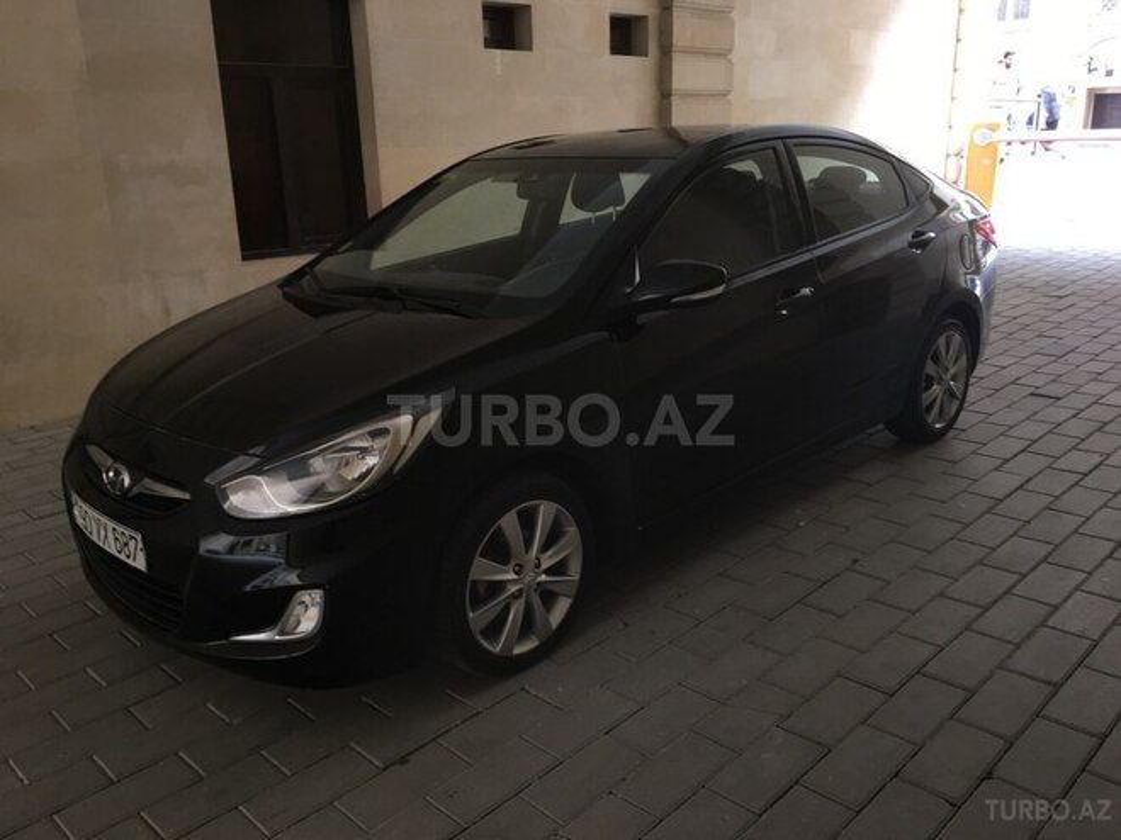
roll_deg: +1.3
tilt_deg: -15.7
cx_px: 560
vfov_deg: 48.2
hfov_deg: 61.7
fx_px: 939
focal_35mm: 29
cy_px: 420
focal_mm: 4.15
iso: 50
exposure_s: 1/33
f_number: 2.2
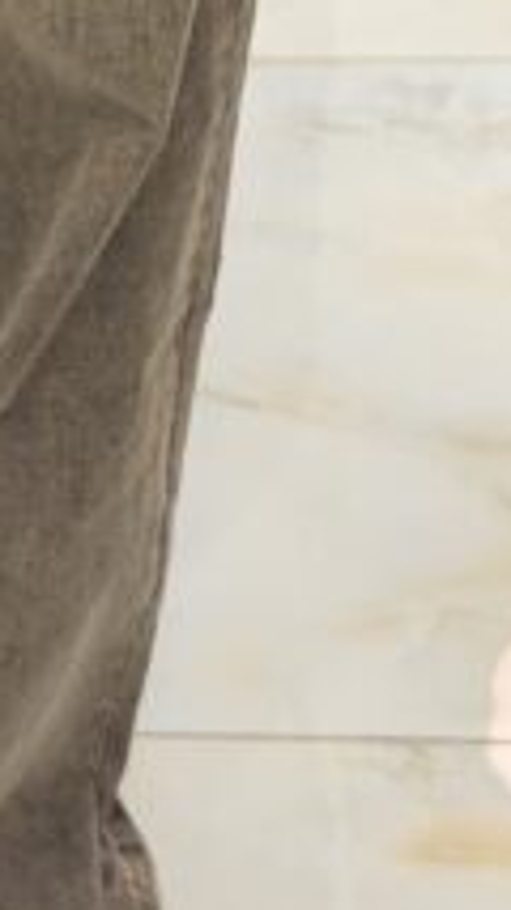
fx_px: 3380
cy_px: -91
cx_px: -256
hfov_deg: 8.5
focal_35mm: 140
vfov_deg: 15.0
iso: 80
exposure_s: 1/71
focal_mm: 6.76
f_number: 1.78
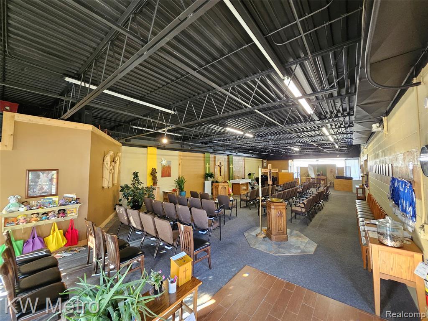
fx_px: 161
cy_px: 160
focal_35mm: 13
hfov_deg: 106.2
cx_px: 214
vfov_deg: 89.9
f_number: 2.2
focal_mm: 1.74
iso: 320
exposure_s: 1/30
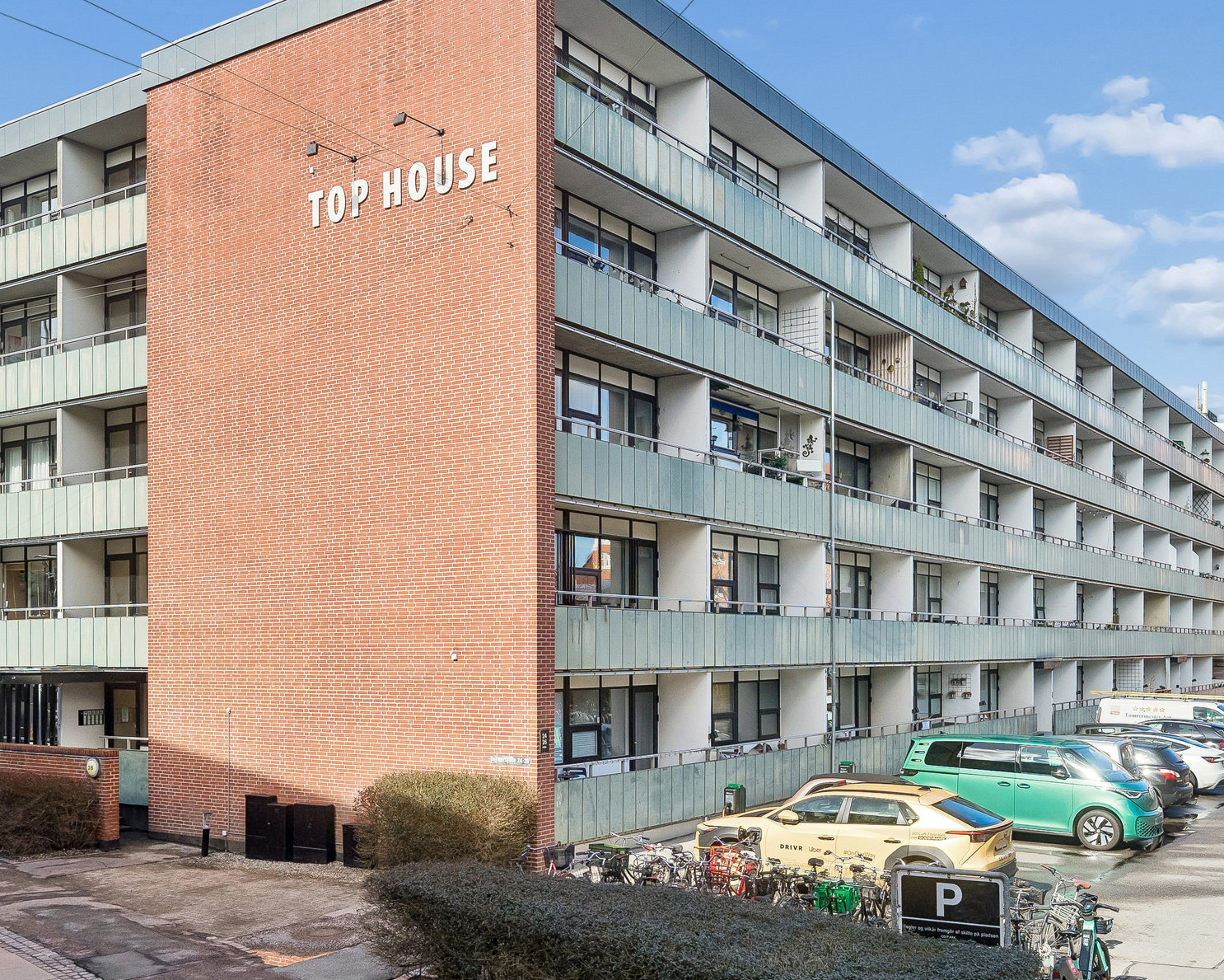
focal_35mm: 36
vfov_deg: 41.0
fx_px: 1304
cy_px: 583
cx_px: 538
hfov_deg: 50.2
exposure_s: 1/640
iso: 250
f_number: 5.6
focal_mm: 19
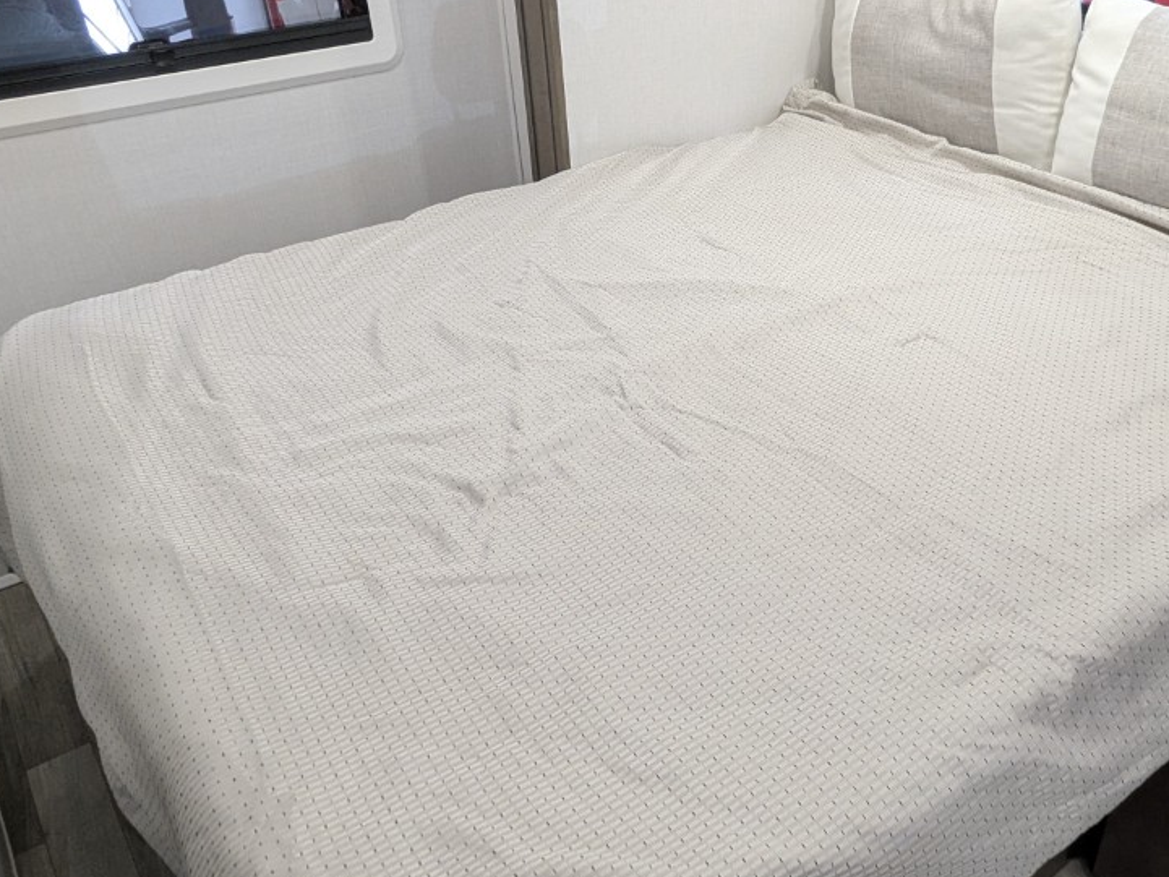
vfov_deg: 45.5
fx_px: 1047
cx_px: 721
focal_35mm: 31
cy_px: 430
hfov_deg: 57.7
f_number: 2.2
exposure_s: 1/23.8
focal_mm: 2.35
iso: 136
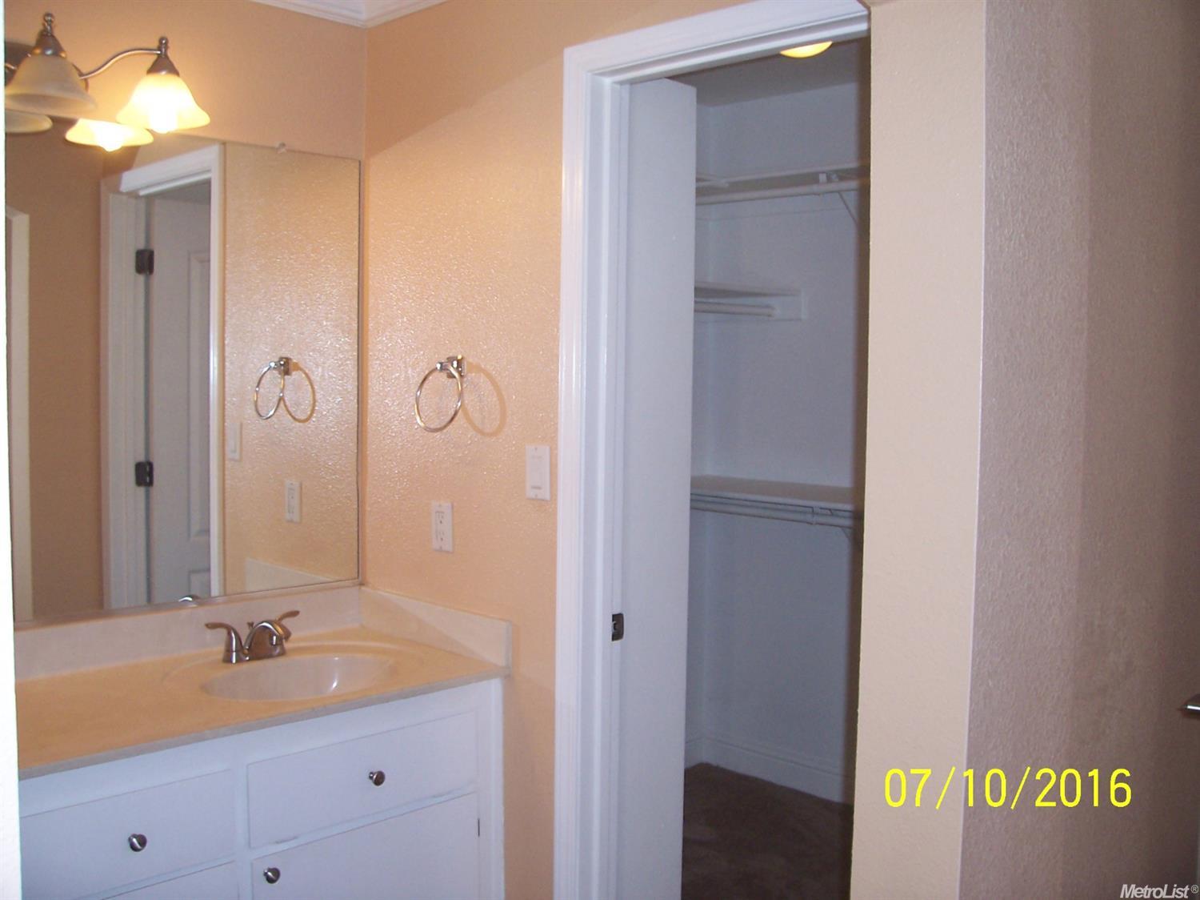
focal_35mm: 34
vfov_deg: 41.8
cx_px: 600
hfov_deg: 54.0
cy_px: 450
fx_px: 1178
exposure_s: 1/60
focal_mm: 5.6
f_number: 2.7
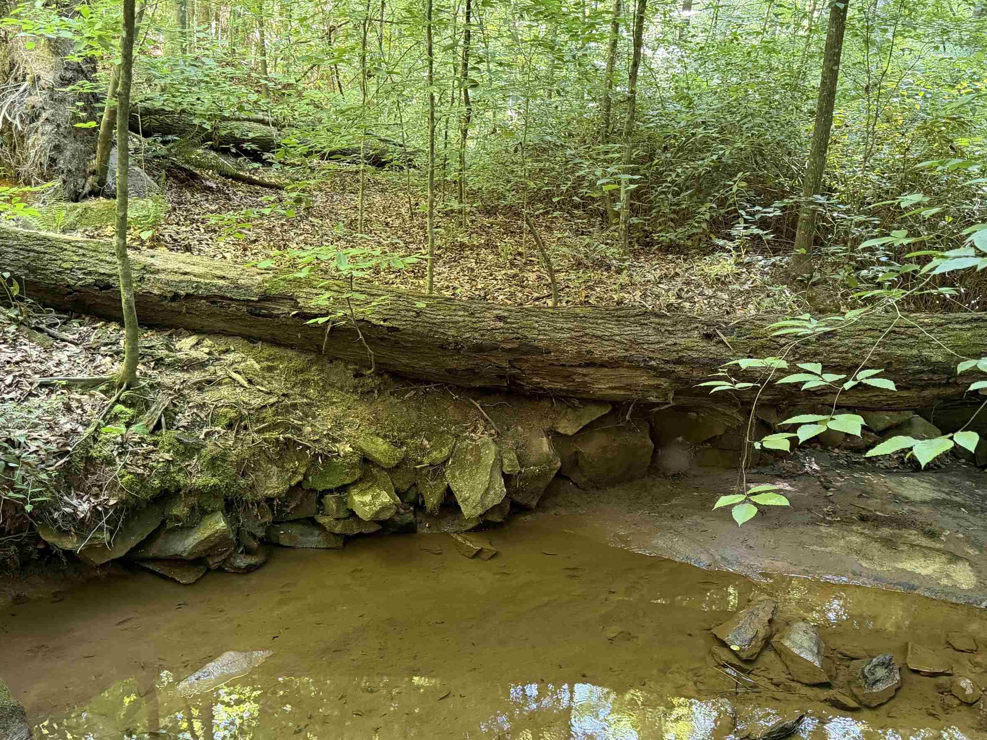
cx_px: 566
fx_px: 884
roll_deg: -4.7
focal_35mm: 31
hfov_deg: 58.1
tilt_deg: -17.1
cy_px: 408
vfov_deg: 45.4
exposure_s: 1/60
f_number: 1.78
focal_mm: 6.76
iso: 800
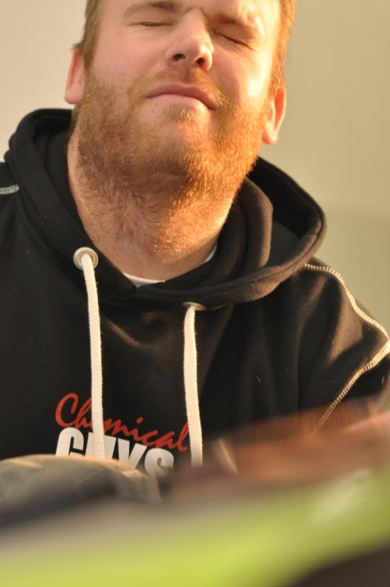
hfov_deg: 7.0
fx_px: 3173
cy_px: 255
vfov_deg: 10.6
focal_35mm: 195
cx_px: 173
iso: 800
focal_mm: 105
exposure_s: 1/60
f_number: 4
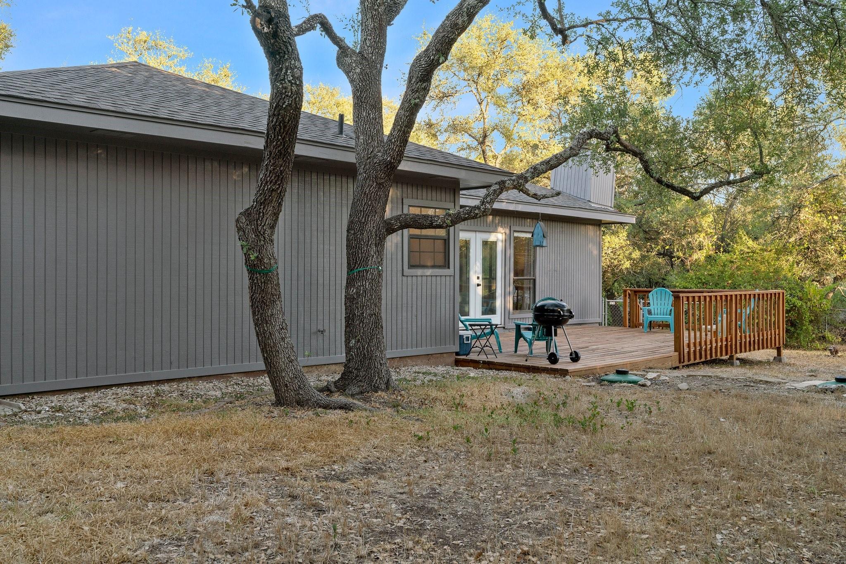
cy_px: 282
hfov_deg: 54.4
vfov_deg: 37.9
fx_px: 823
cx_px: 423
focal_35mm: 35
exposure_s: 1/50
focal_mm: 35
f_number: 8
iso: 400
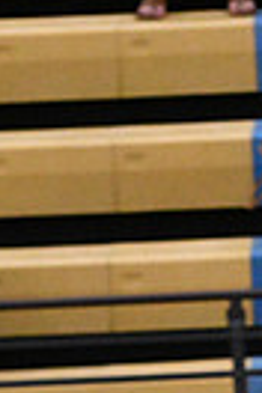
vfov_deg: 2.7
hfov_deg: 1.8
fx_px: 8351
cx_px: 567
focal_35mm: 765
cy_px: 849
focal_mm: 116
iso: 6400
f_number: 3.2
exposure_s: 1/1250
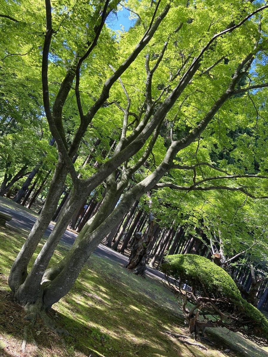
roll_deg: -27.0
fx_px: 268
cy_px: 178
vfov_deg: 67.3
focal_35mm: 26
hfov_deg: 53.1
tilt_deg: +12.3
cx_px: 134
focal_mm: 4.25
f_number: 1.8
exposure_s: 1/225
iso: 32
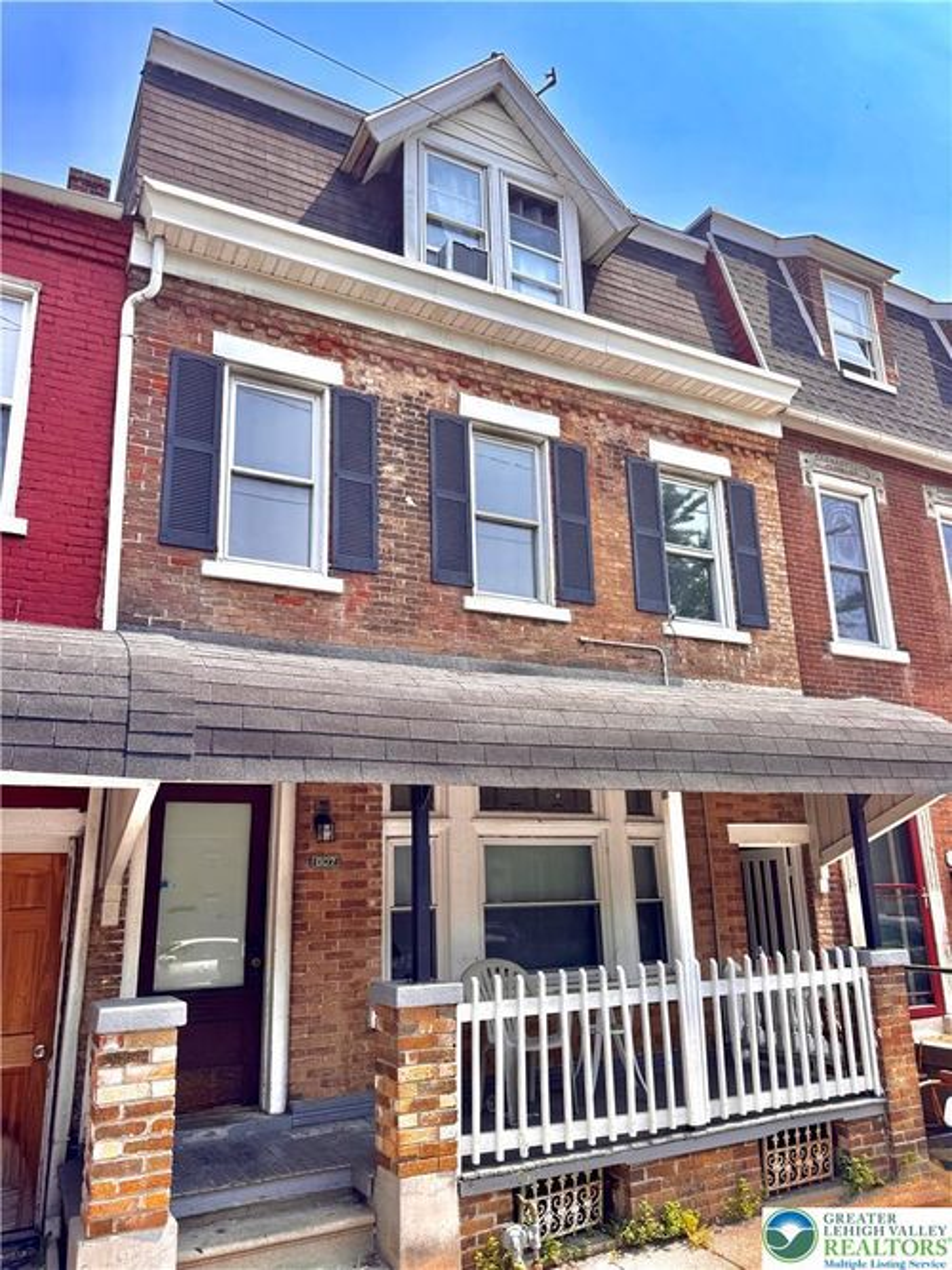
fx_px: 880
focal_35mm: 24
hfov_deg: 56.8
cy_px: 635
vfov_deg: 71.6
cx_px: 476
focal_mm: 6.76
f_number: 1.78
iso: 80
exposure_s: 1/2710
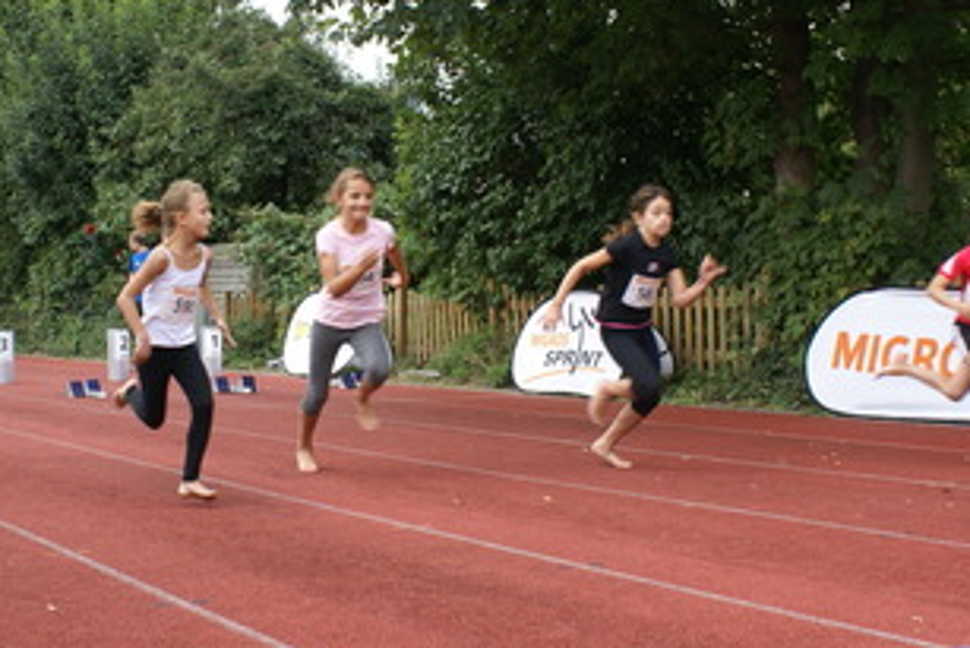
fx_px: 1563
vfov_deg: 23.4
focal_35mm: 58
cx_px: 319
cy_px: 303
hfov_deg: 34.1
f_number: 5
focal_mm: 22
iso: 100
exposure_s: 1/160
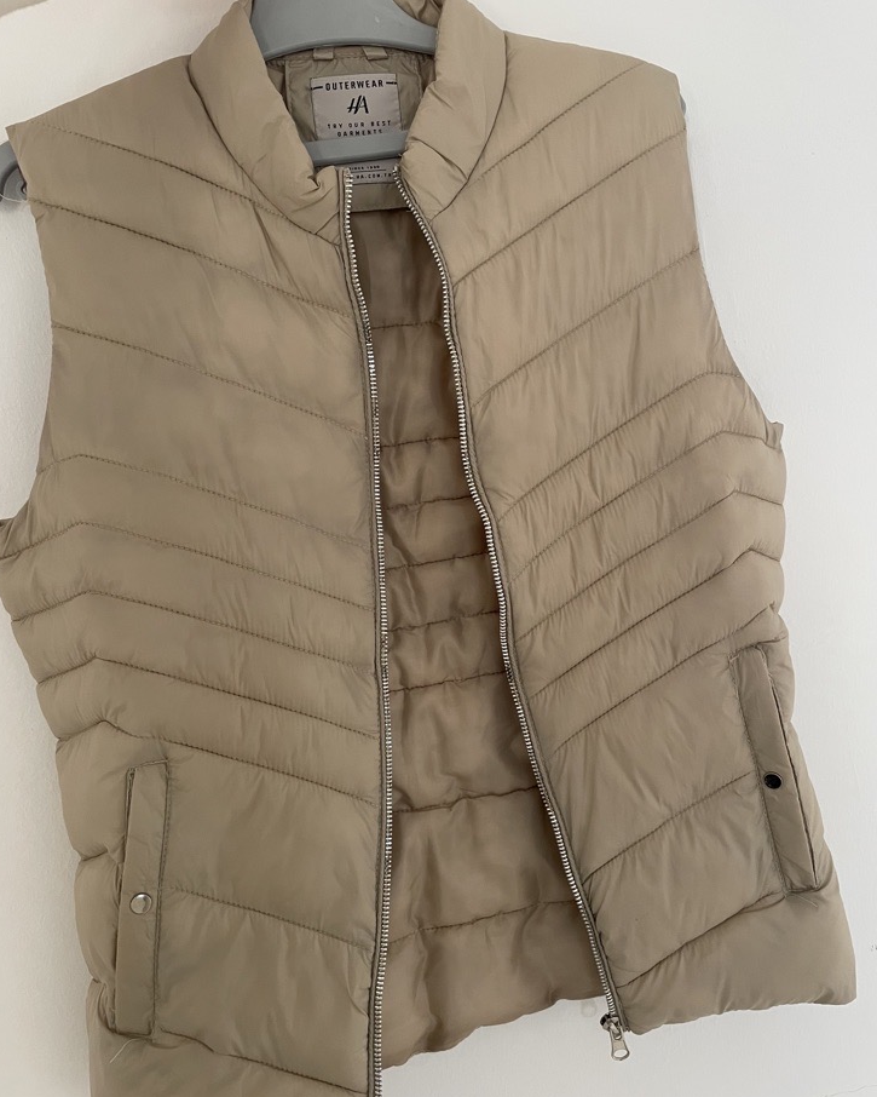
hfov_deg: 51.5
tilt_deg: -6.4
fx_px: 908
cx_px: 440
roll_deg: +8.6
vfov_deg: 62.2
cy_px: 565
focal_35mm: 28
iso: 160
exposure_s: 1/60
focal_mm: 4.2
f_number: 1.6
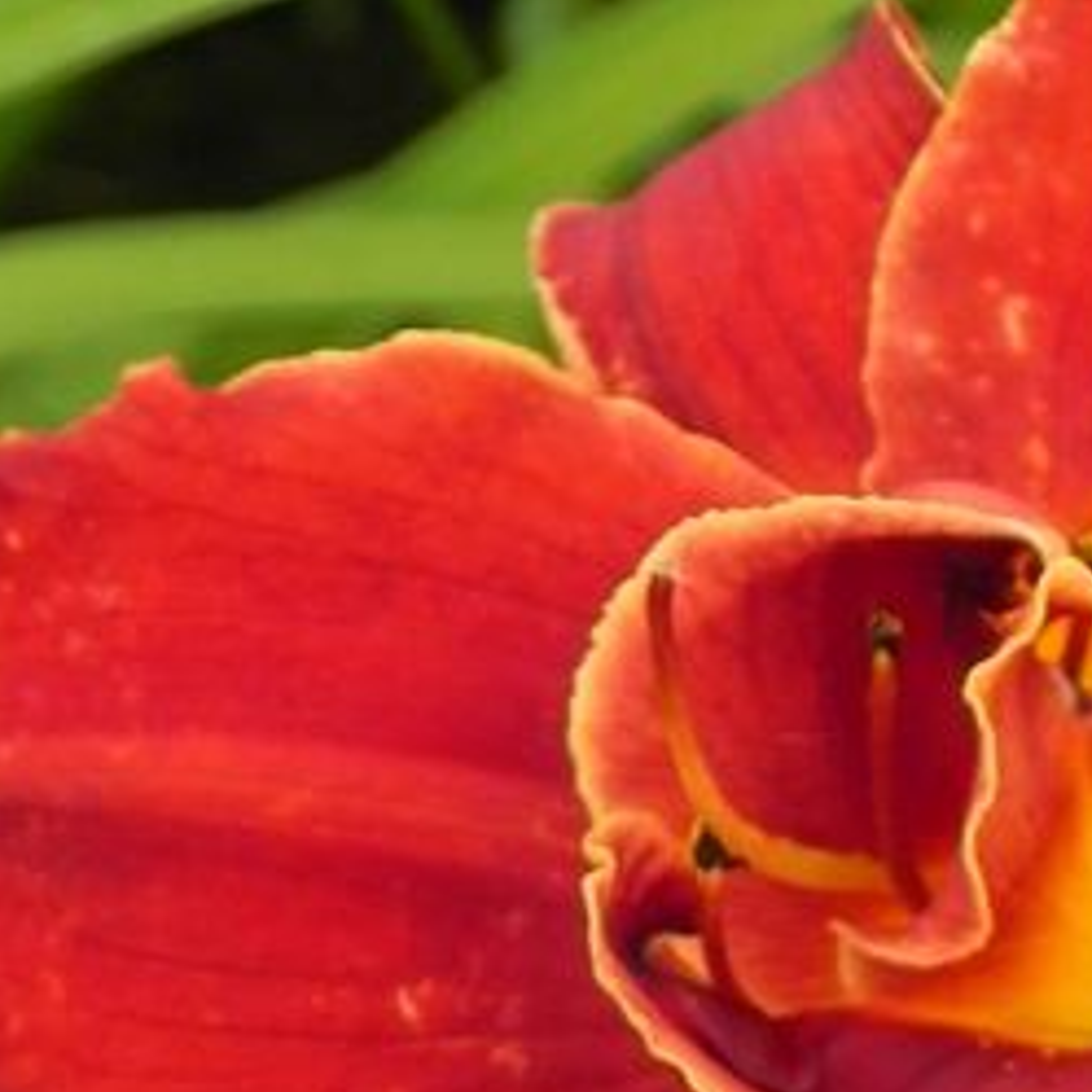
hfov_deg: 5.3
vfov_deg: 5.3
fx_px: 11849
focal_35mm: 332
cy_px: 838
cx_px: 930
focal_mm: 20.8
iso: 160
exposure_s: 1/320
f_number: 4.5
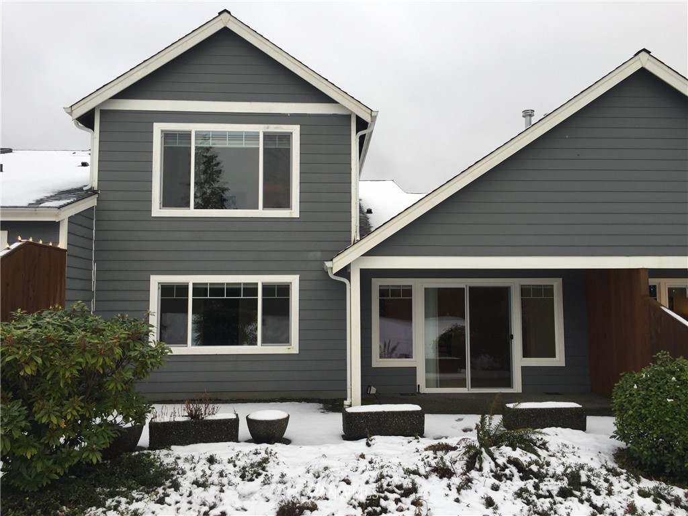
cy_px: 258
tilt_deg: +4.4
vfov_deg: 48.2
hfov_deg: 61.7
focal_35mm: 29
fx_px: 576
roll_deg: -0.4
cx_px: 344
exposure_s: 1/128
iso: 32
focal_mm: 4.15
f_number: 2.2
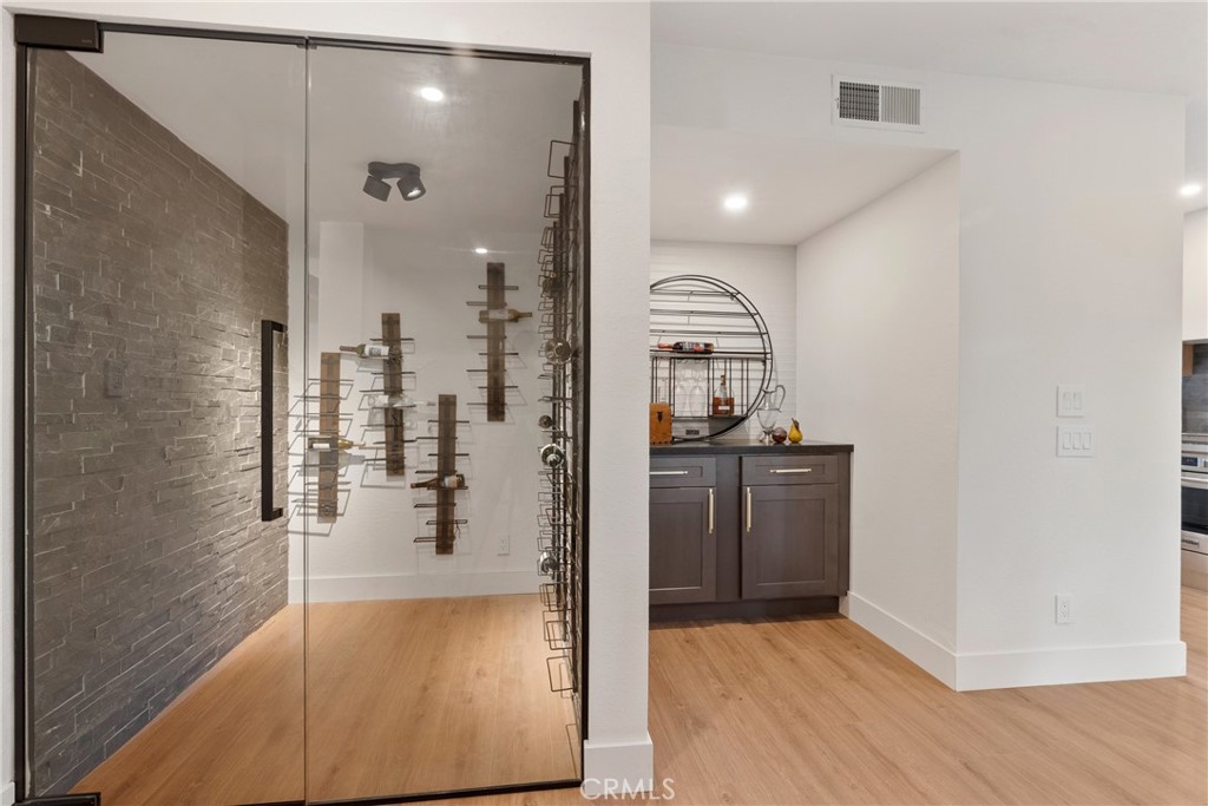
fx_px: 537
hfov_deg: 96.7
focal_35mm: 16
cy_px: 403
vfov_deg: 73.8
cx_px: 604
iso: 320
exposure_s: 1/3
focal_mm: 16
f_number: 9
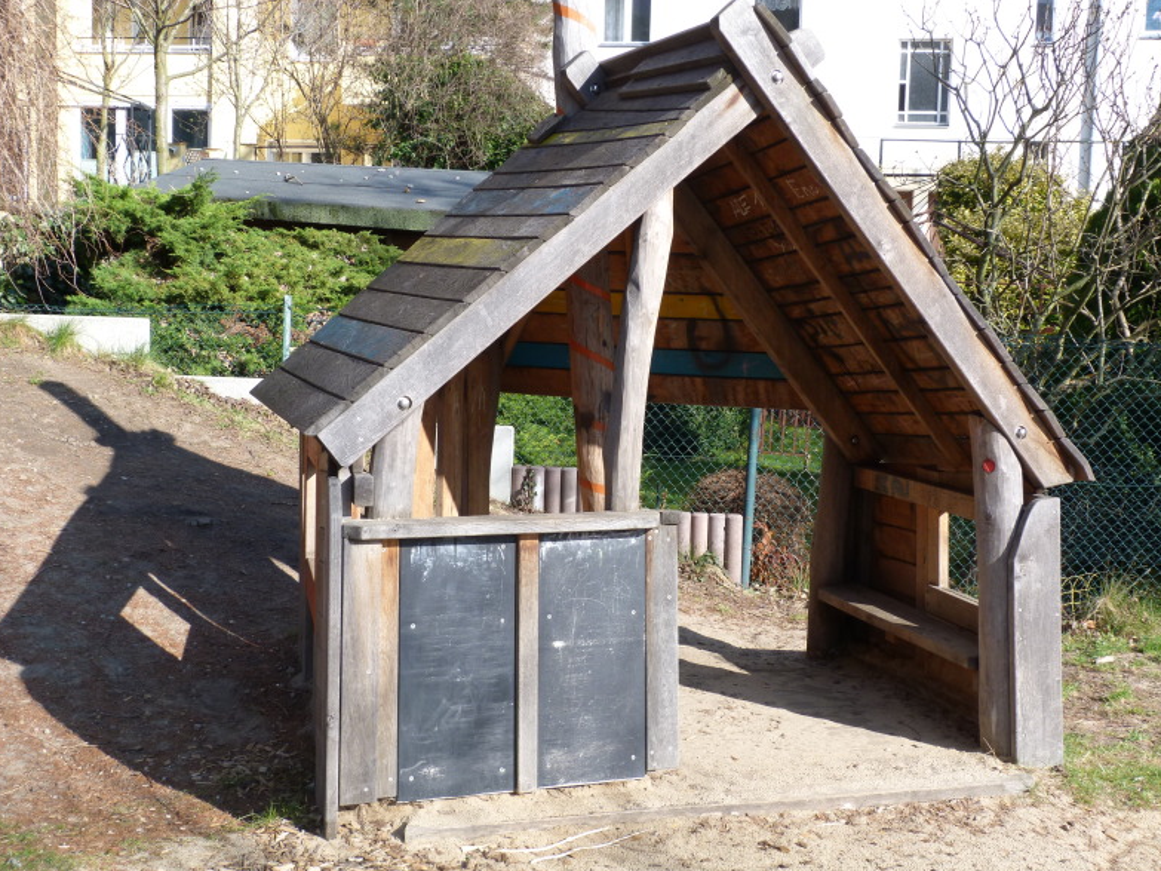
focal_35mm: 46
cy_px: 439
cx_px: 577
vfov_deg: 31.5
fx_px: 1543
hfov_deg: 41.2
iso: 80
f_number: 4
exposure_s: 1/200
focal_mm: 8.1
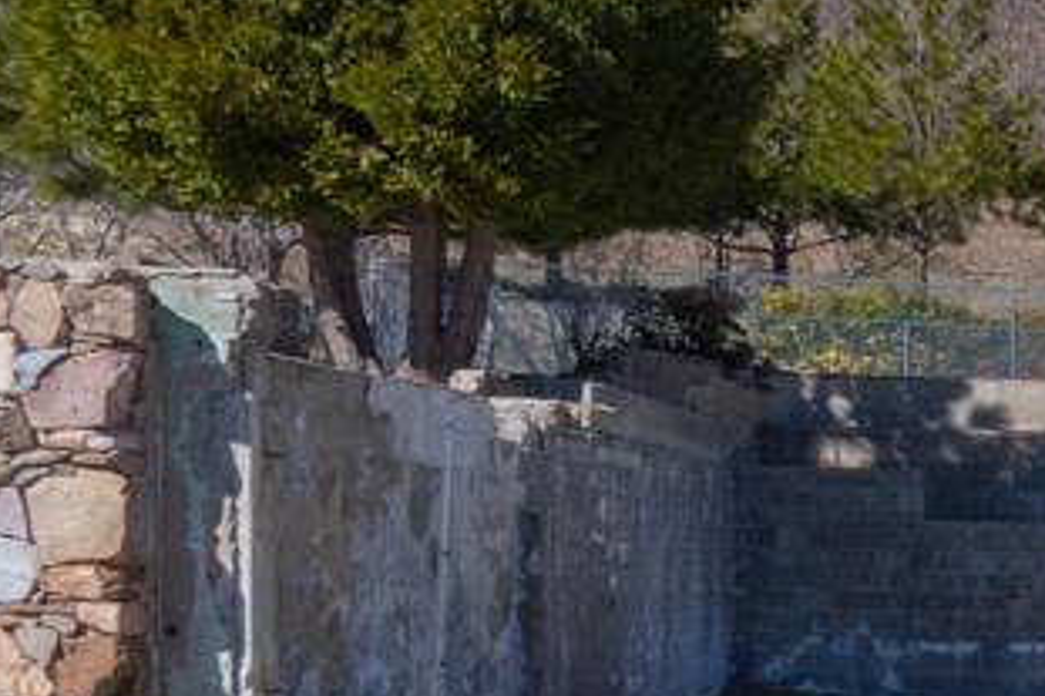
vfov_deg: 15.1
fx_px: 2582
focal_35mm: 89
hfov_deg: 19.3
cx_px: 1677
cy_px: 678
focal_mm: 18
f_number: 14
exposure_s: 1/100
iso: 100
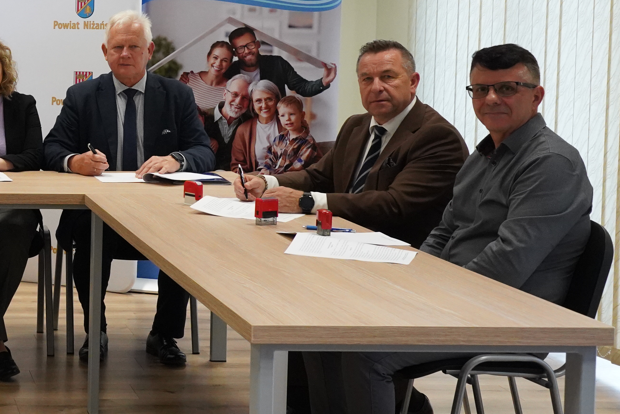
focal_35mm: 74
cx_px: -89
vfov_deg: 18.3
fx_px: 1274
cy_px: 94
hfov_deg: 25.1
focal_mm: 32
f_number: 8
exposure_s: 1/400
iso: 6400
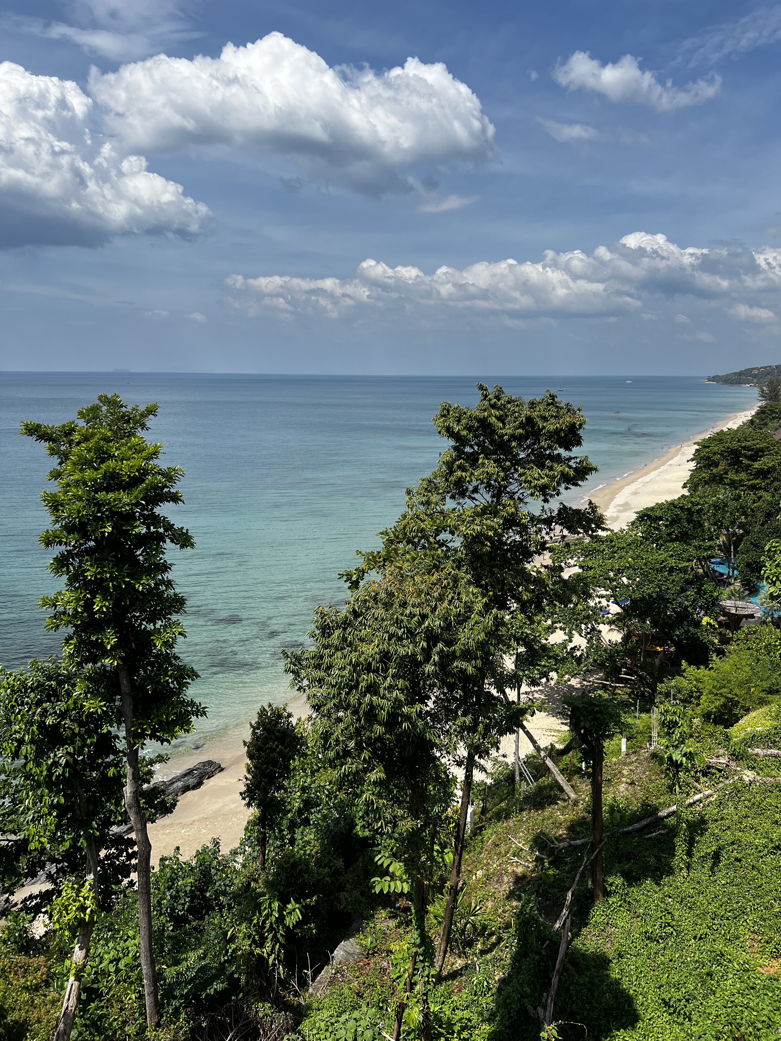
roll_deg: -0.5
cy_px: 520
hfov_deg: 53.1
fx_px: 782
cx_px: 390
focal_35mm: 26
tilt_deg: -10.2
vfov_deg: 67.3
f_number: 1.5
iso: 50
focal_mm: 5.7
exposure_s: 1/6211
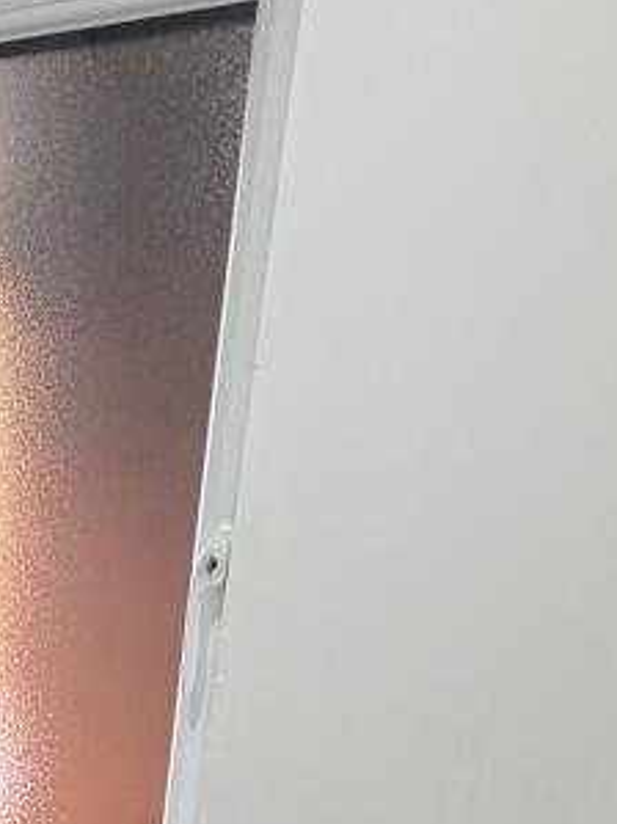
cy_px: 1177
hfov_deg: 27.1
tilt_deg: -28.1
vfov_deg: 28.7
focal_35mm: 48
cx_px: -99
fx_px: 1142
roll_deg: -1.6
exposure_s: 1/100
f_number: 2.2
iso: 250
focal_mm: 2.22
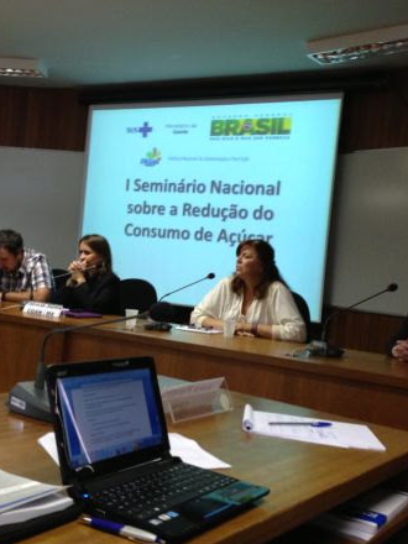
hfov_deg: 31.9
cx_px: 137
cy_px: 276
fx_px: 707
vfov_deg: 42.1
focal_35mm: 45
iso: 160
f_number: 2.4
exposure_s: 1/20
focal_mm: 4.13
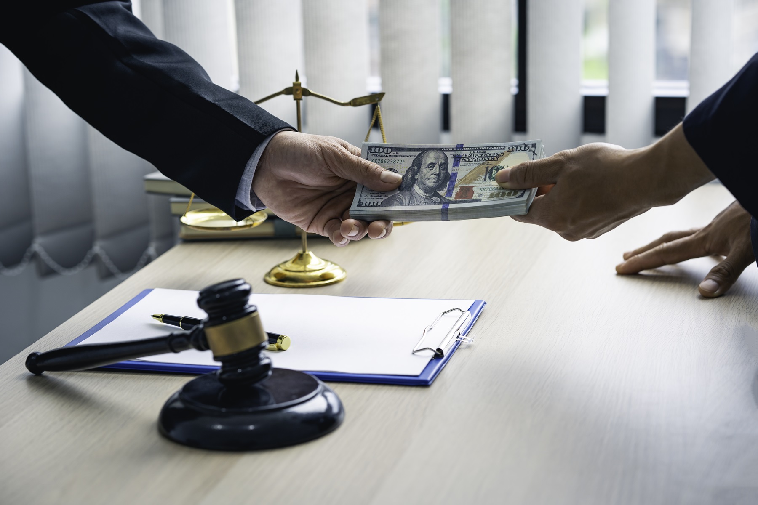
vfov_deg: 16.1
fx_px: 1790
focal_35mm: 85
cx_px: 379
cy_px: 252
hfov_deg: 23.9
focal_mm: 85
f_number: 4
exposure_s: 1/100
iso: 320
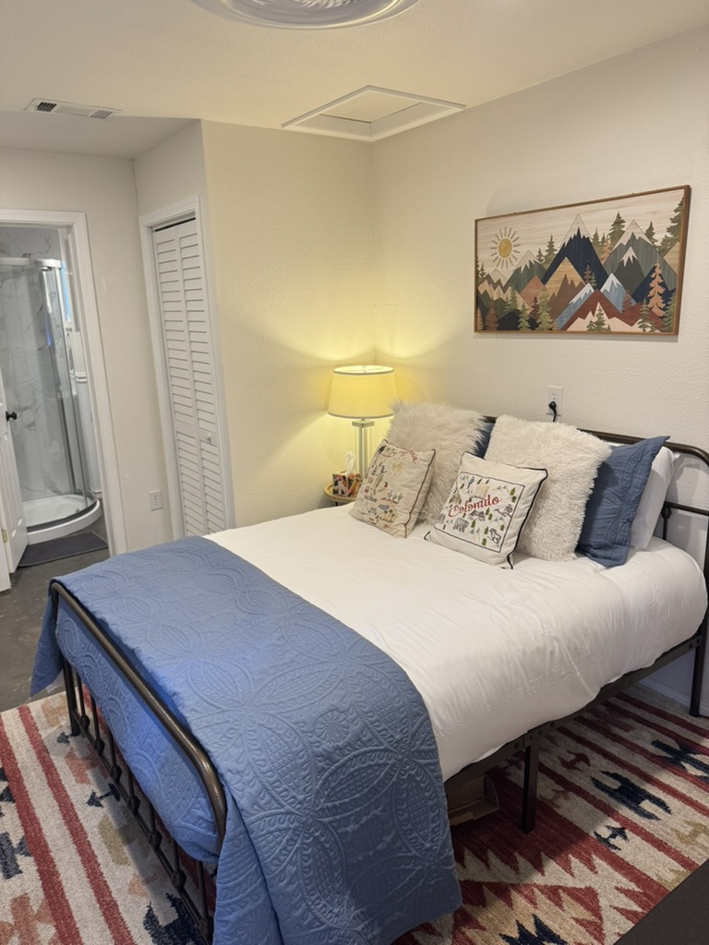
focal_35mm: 24
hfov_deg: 56.8
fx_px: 655
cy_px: 472
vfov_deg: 71.6
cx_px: 354
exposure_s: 1/60
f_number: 1.78
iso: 160
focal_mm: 6.76
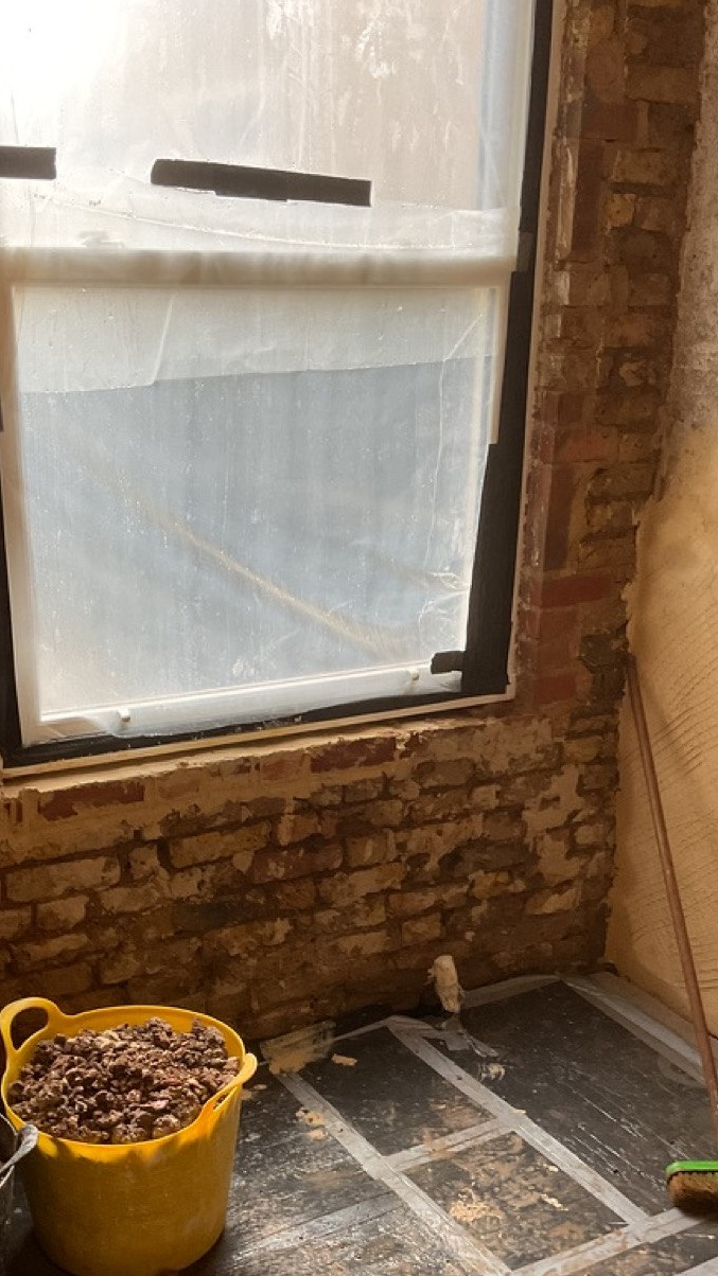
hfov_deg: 28.3
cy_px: 845
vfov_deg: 47.6
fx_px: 1422
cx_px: 304
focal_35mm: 42
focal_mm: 3
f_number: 1.8
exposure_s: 1/60
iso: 125
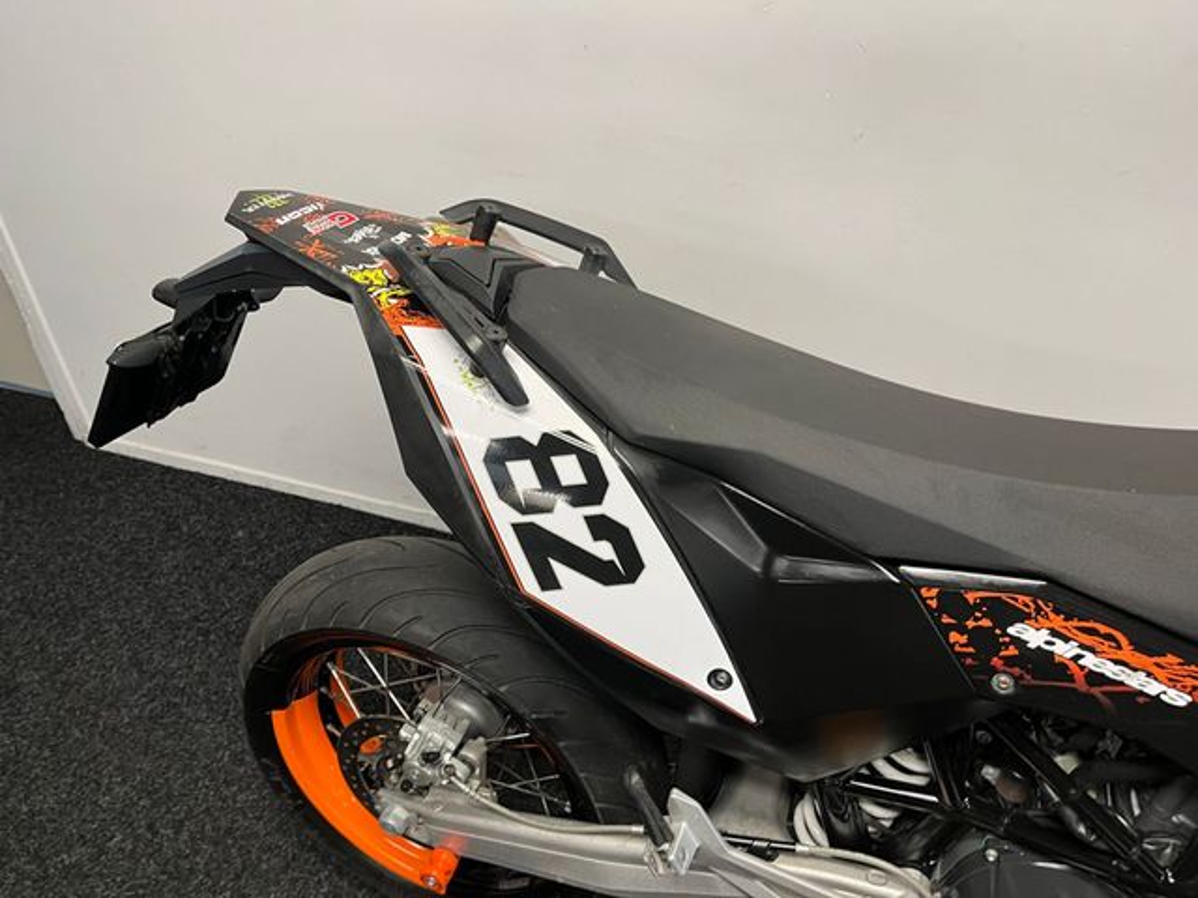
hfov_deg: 67.3
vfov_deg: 53.1
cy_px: 449
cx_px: 599
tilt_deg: -37.1
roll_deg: +0.2
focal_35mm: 26
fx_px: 900
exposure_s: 1/50
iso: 100
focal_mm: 5.1
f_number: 1.6
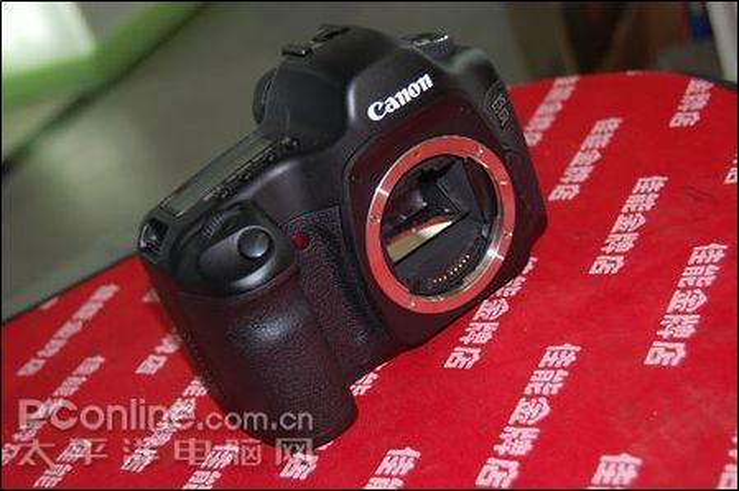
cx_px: 370
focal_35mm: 57
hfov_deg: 35.1
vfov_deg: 23.7
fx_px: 1168
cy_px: 246
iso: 400
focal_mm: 38
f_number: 5
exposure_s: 1/60
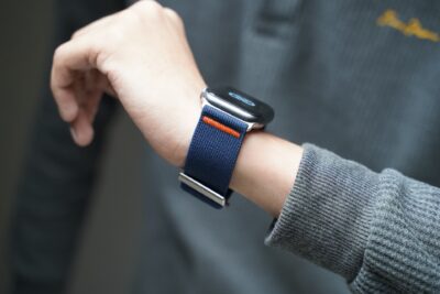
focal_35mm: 75
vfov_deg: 18.2
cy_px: 147
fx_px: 917
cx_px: 220
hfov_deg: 27.0
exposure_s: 1/200
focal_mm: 75
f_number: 4
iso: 4000
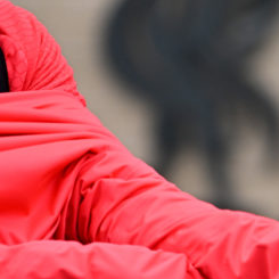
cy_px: 51
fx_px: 12939
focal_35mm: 1419
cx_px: 228
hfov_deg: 1.2
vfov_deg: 1.2
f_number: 2.8
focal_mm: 400
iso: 800
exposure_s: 1/2000
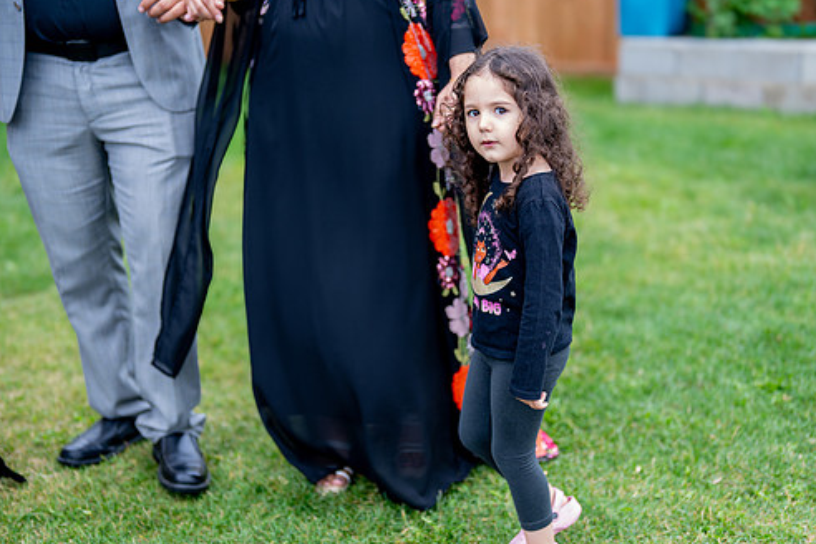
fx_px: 1337
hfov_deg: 33.9
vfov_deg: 23.0
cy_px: 296
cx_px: 430
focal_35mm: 59
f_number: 1.4
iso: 80
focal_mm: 50
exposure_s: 1/500
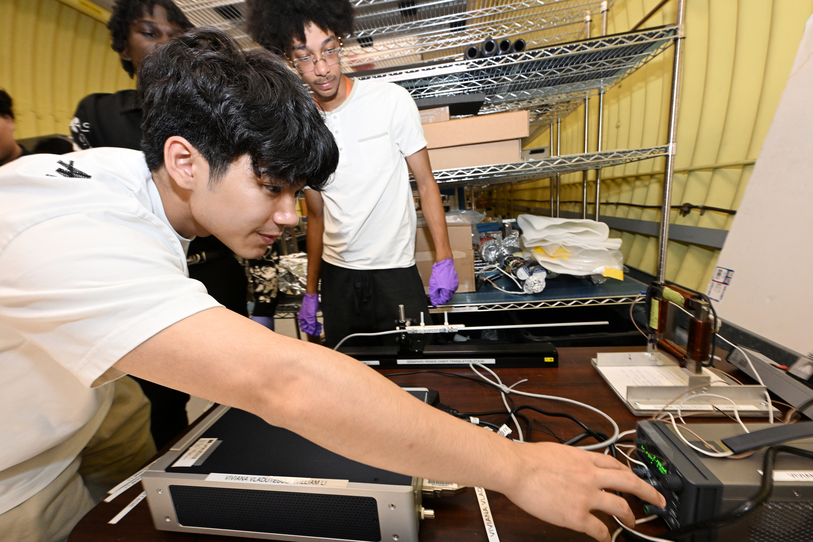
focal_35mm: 14
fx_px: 327
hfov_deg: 102.3
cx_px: 406
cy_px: 271
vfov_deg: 79.2
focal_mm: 14.5
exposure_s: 1/200
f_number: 8
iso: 3200
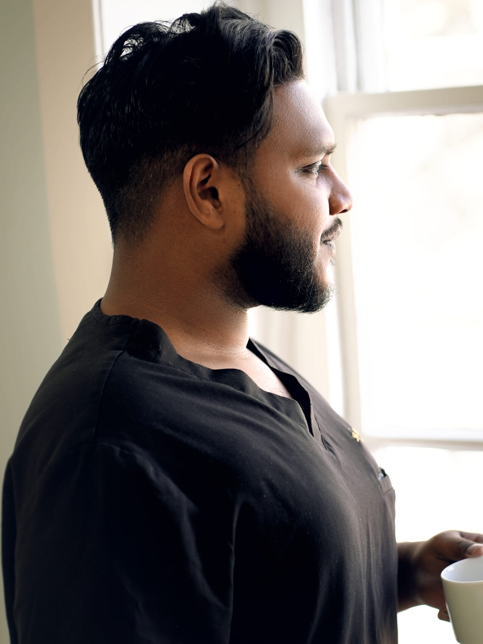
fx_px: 2289
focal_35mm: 123
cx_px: 385
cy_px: 322
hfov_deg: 12.0
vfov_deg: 16.0
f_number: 2.8
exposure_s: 1/250
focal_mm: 85
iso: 400
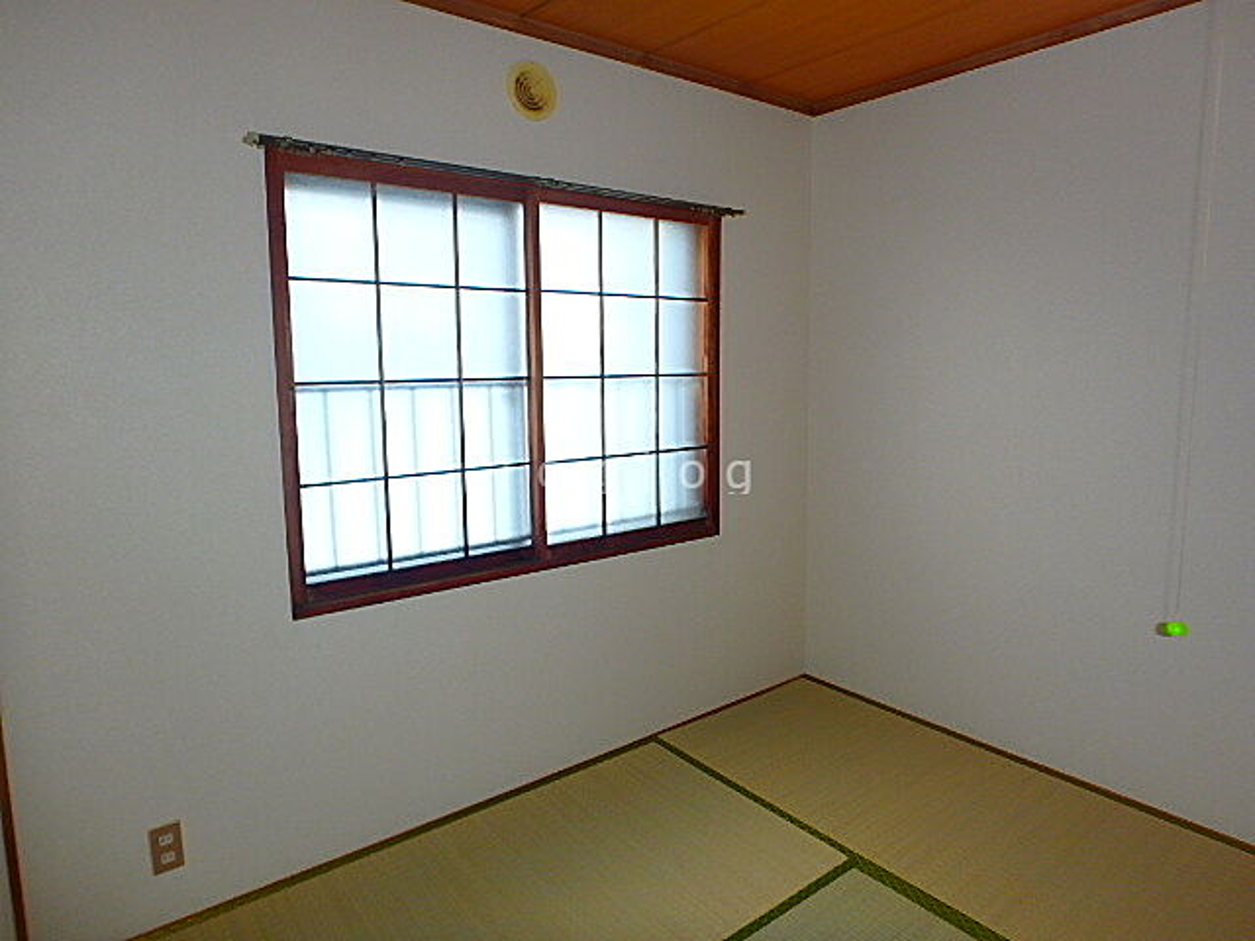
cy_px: 470
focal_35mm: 21
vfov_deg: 63.4
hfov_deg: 79.0
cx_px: 628
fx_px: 761
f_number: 3.5
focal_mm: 3.7
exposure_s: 1/125
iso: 125
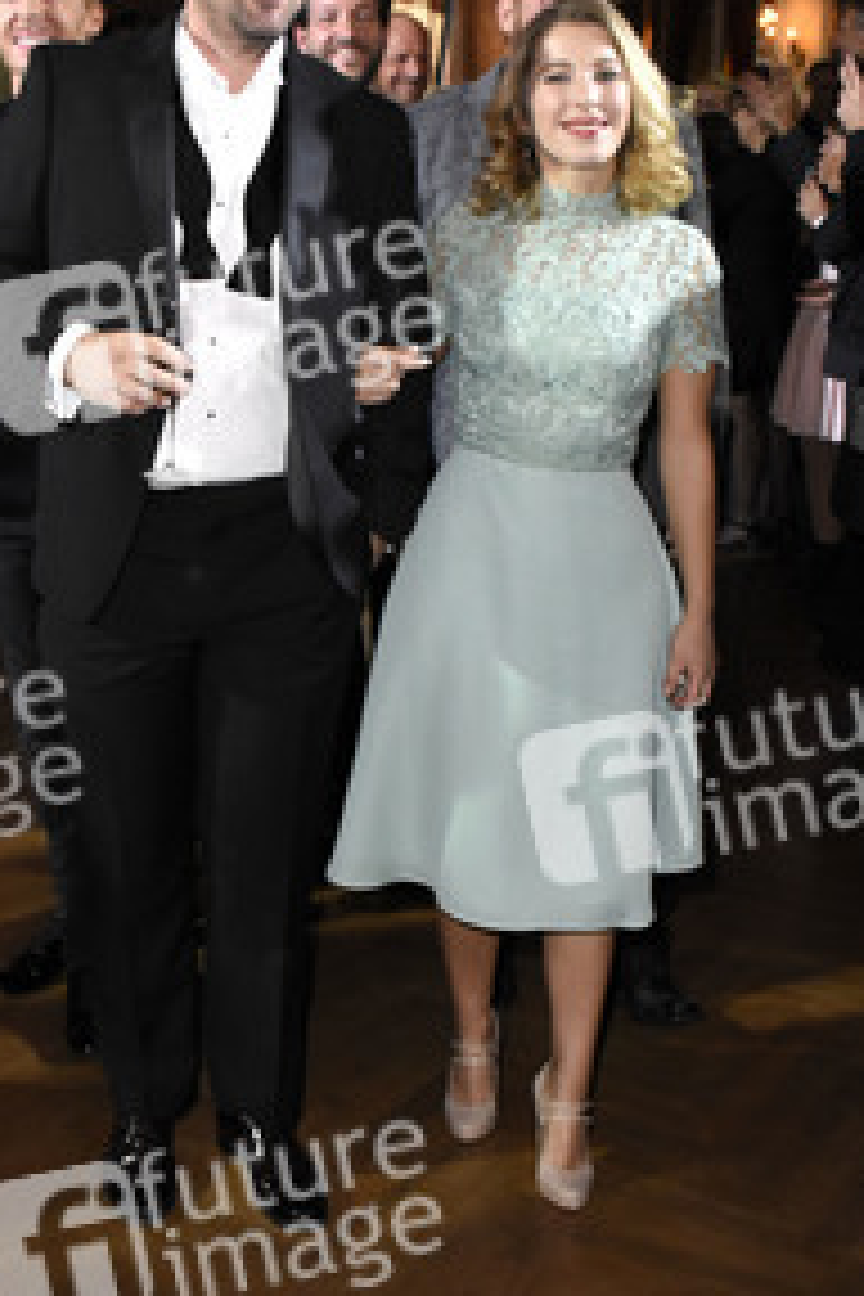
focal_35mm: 50
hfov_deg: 26.9
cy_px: 554
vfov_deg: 39.5
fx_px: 1800
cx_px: 342
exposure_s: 1/60
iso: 4000
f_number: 6.3
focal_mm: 24
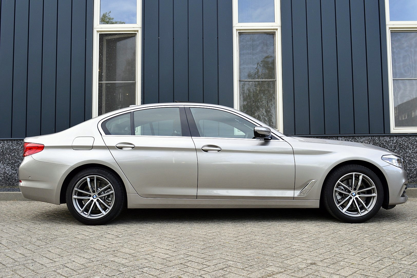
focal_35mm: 34
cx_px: 208
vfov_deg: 38.3
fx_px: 399
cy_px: 139
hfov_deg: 55.1
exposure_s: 1/160
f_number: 9
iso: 400
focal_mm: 23
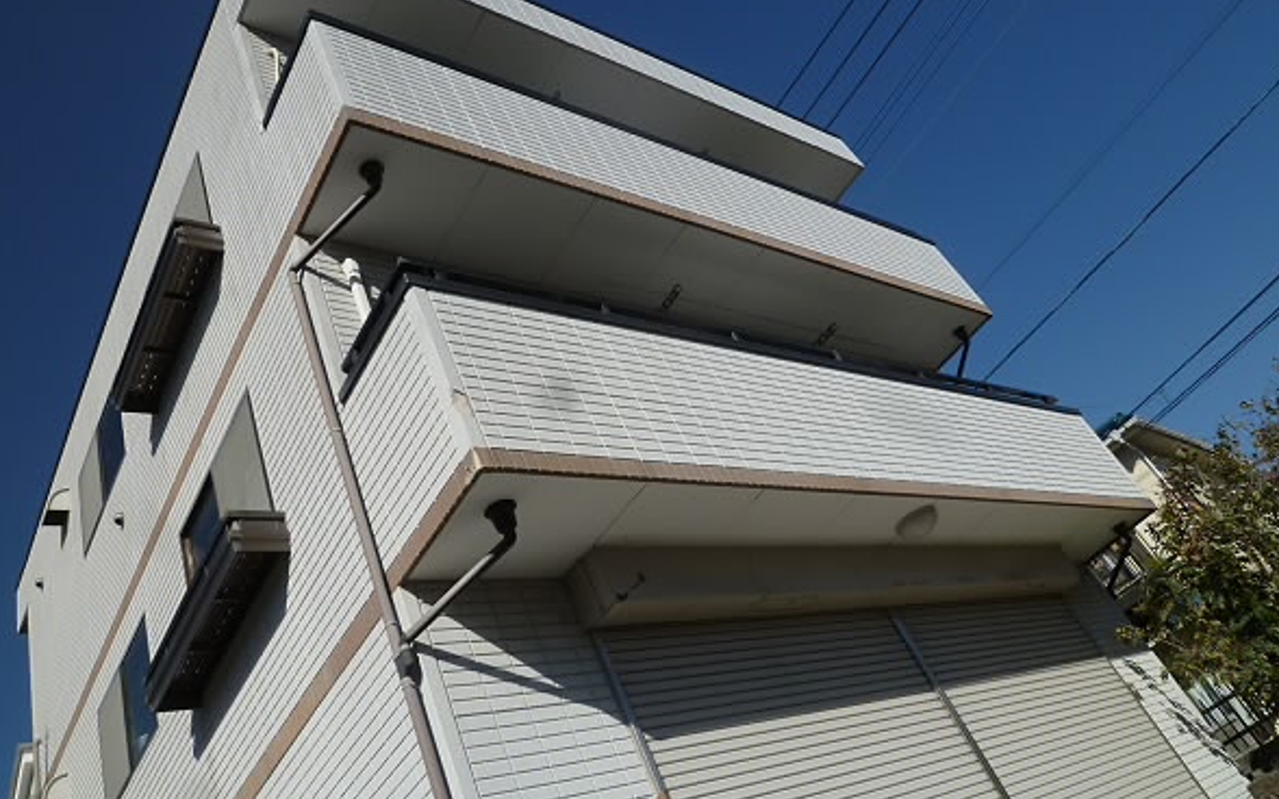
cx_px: 636
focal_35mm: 27
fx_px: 941
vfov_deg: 46.0
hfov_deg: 68.4
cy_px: 397
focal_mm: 4.5
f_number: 5.6
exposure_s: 1/640
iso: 80
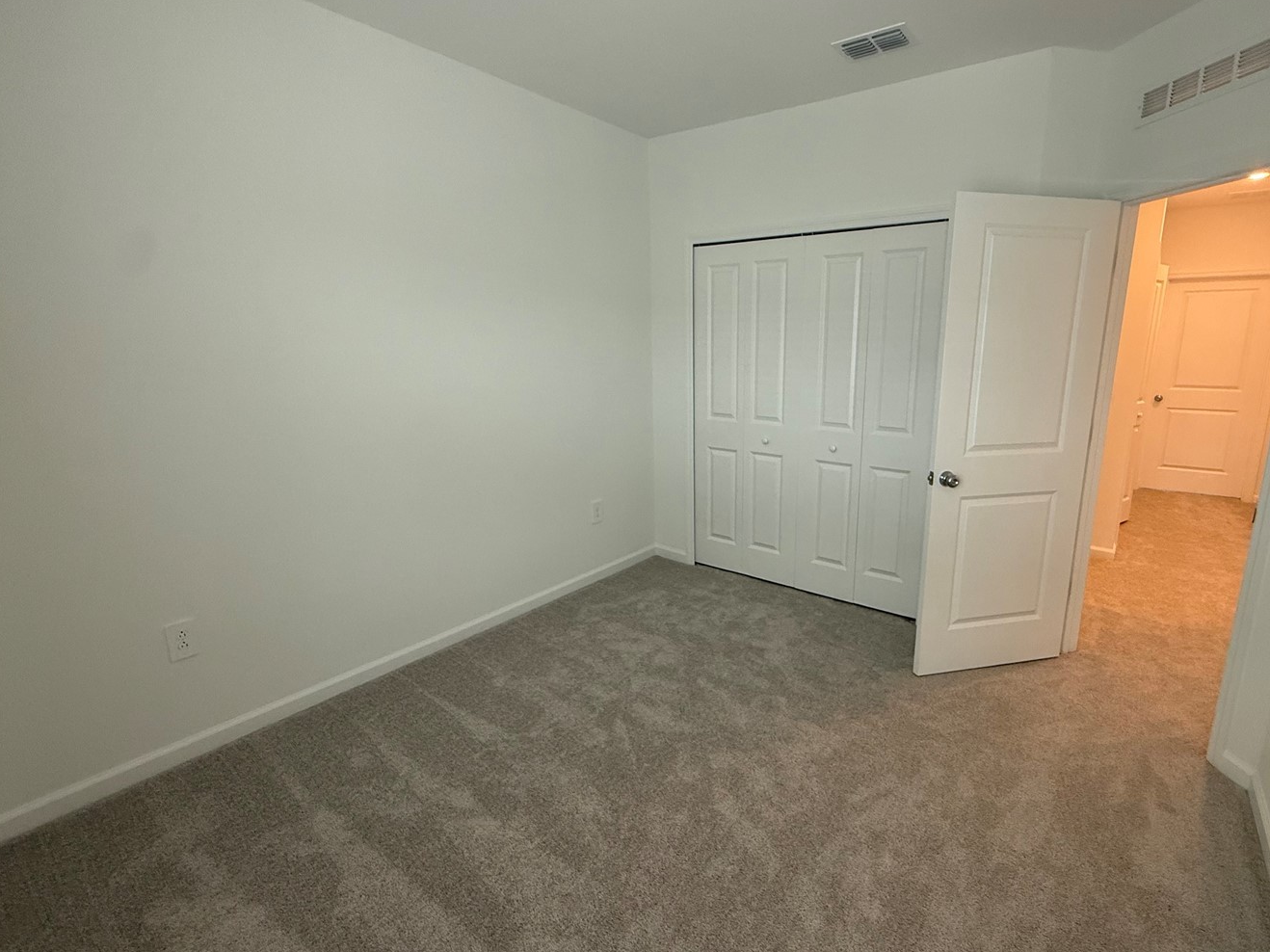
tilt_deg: -11.3
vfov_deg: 74.7
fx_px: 624
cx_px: 715
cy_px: 472
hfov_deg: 90.6
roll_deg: +0.1
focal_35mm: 17
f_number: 2.2
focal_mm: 2.22
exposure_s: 1/120
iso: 320
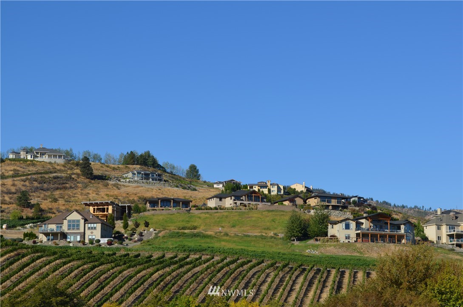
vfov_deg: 16.5
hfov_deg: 24.7
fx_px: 1059
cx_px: 232
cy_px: 154
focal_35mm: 82
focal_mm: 55
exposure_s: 1/320
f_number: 9
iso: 100
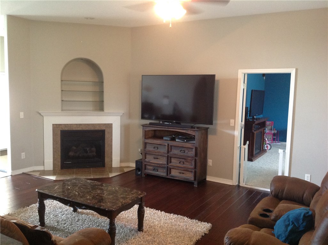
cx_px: 164
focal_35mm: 35
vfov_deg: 40.6
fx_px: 331
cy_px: 122
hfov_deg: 52.7
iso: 250
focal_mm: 4.28
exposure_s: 1/15
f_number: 2.4
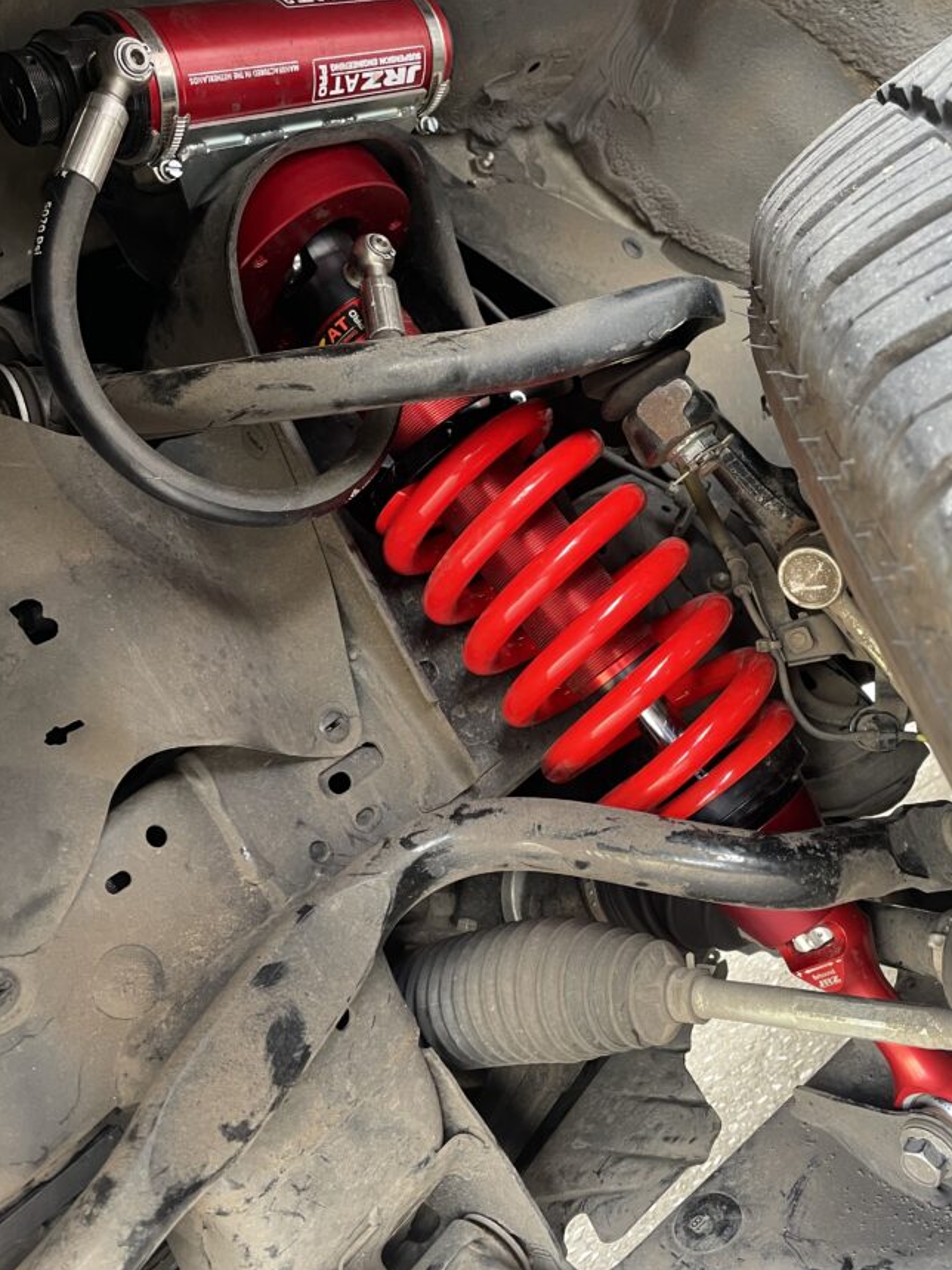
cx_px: 541
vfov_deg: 58.3
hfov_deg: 45.3
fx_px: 1137
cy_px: 612
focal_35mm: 31
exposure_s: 1/60
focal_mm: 4.2
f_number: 1.6
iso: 160
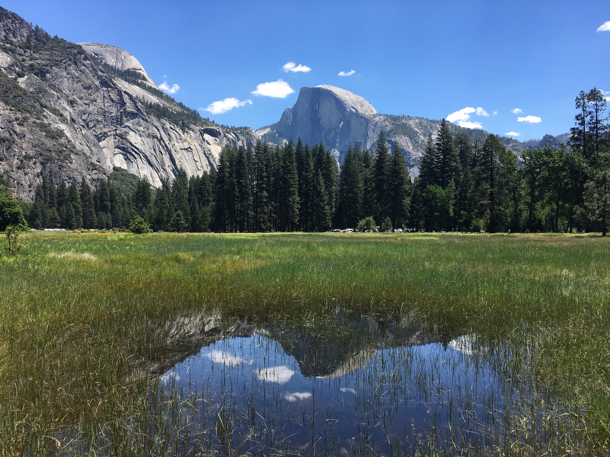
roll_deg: -0.2
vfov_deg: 48.2
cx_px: 305
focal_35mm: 29
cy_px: 228
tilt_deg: +0.4
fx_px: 511
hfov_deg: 61.7
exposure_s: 1/1099
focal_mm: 4.15
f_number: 2.2
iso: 25
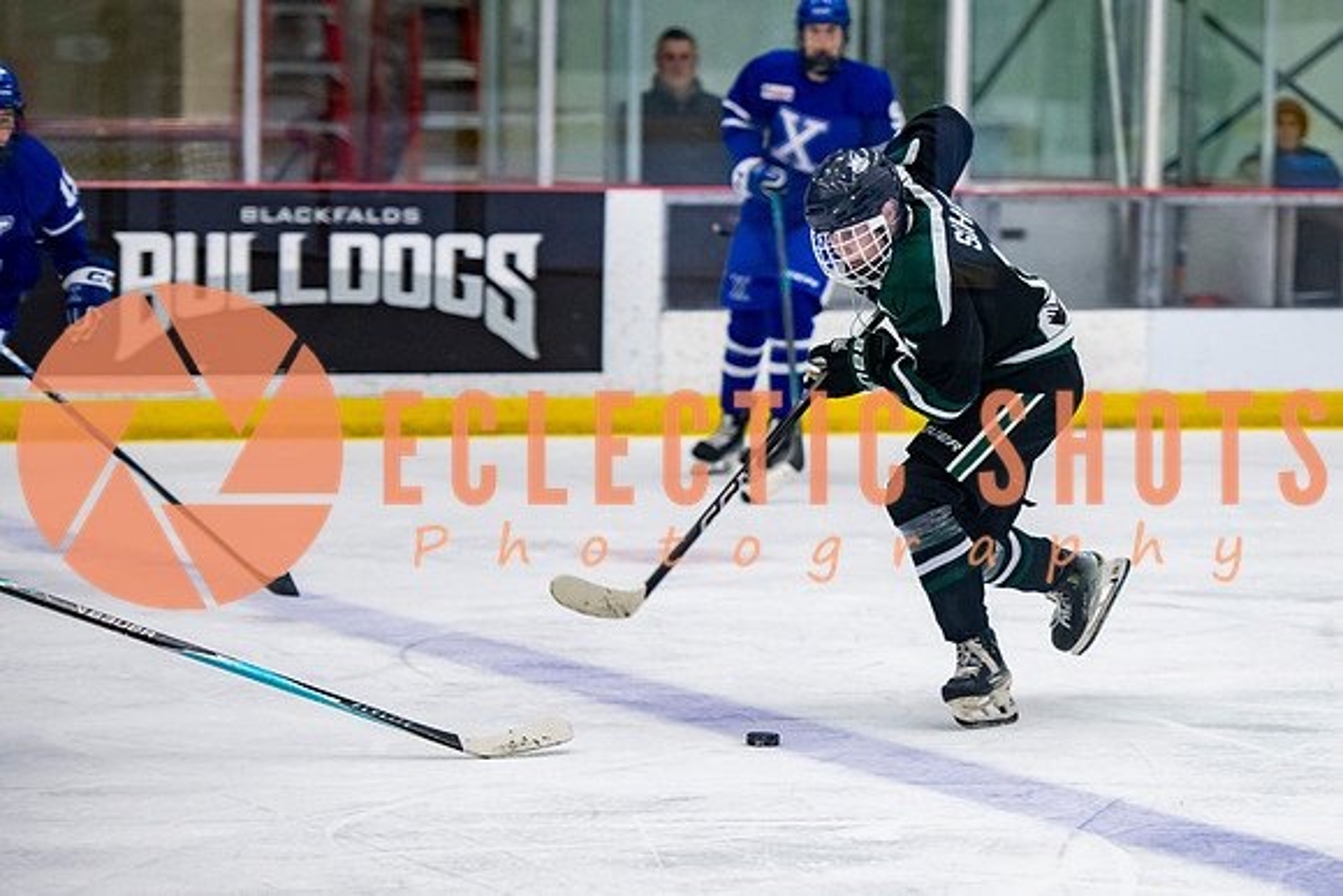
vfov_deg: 7.4
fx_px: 6885
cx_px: 1015
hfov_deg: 11.1
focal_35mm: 185
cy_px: 454
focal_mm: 120
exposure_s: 1/640
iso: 2000
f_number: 3.2
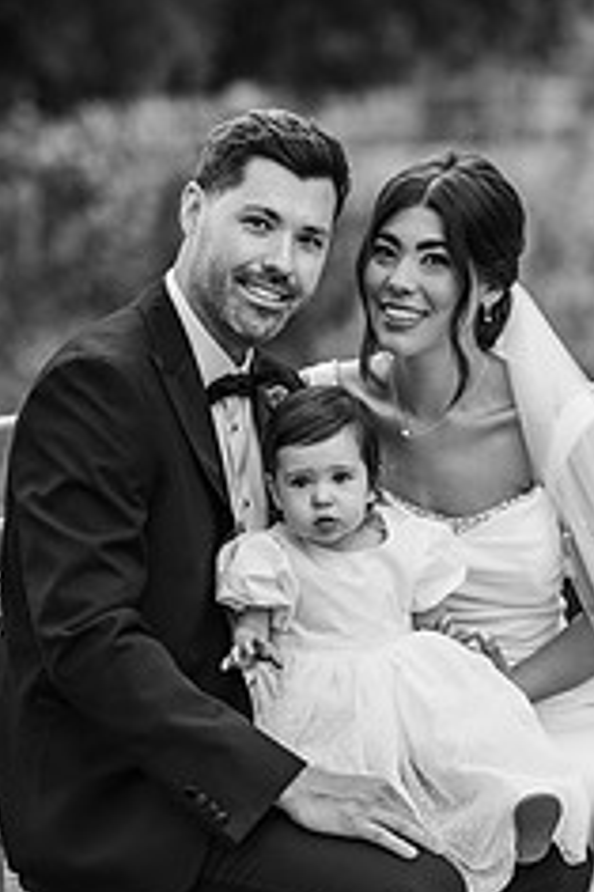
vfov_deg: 12.7
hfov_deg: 8.5
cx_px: 403
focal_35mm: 162
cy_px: 586
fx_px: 4015
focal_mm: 85
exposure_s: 1/1000
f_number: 2.2
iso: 100
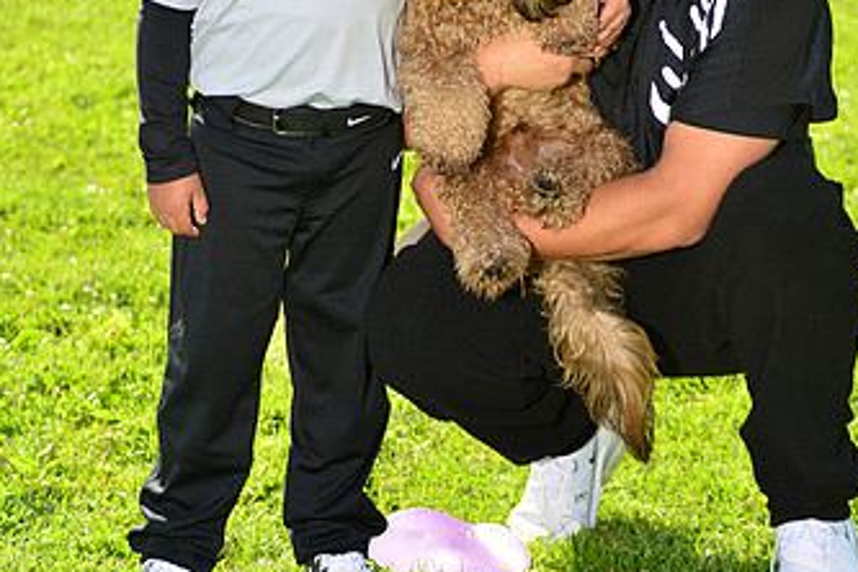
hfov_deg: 13.7
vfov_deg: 9.0
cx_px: 483
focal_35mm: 150
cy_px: -95
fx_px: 3575
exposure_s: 1/250
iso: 100
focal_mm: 86
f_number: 5
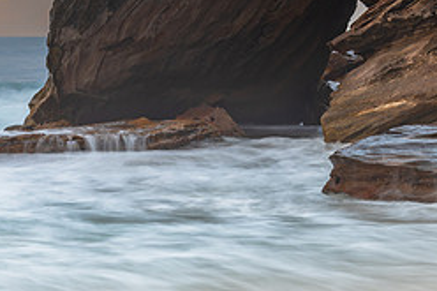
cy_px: 40
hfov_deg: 12.4
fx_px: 2014
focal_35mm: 166
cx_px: 152
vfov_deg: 8.2
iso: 31
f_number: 9
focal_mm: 70
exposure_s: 1.3
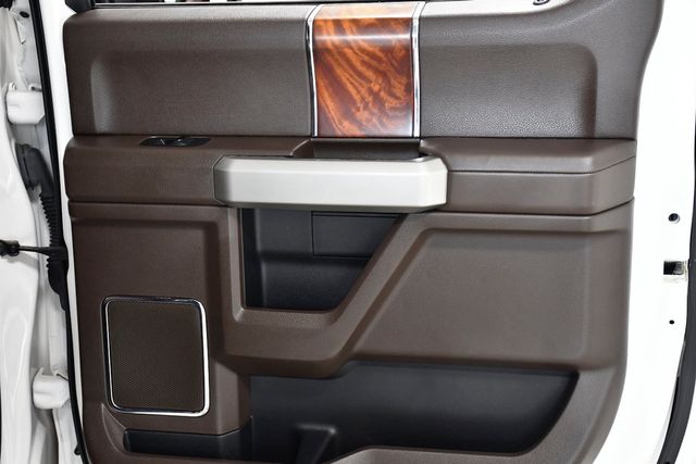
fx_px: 1005
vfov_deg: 26.0
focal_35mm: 52
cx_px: 348
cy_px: 232
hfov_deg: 38.2
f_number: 4.2
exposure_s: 1/125
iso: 1250
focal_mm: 35
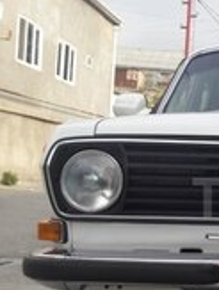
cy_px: 197
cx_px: 329
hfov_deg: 16.0
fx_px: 714
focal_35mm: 85
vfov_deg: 22.9
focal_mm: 3.7
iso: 40
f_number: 1.9
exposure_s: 1/635
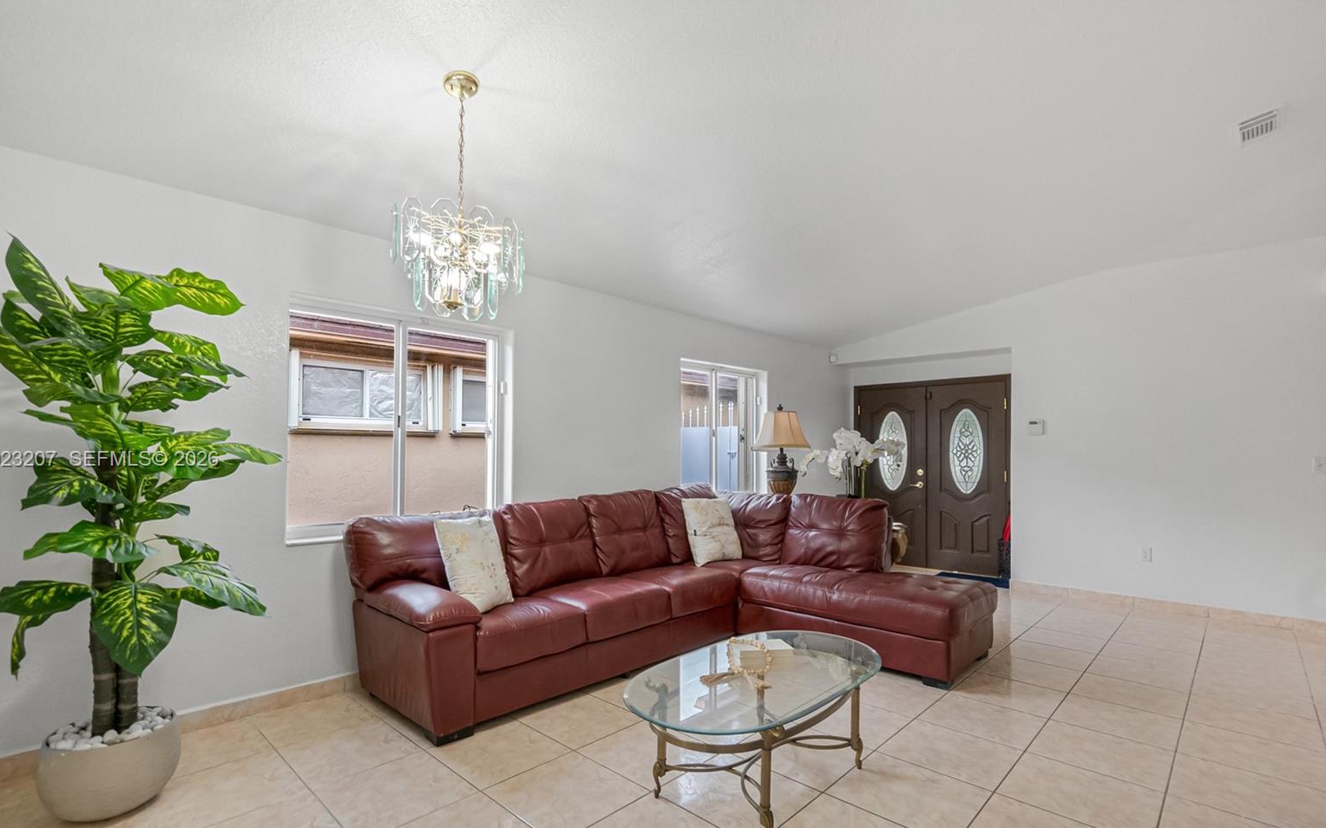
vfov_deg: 71.0
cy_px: 460
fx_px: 578
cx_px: 643
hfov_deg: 97.8
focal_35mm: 16
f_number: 8
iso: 1250
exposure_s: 1/160
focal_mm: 10
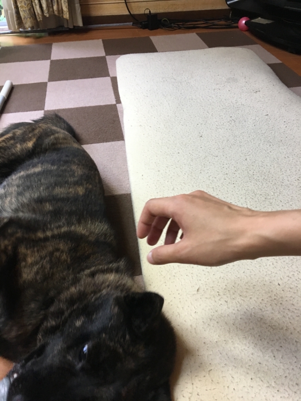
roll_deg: -0.2
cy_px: 200
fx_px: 336
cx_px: 150
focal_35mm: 29
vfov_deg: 61.7
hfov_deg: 48.2
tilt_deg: -42.0
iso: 125
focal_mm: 4.15
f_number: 2.2
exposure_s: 1/30
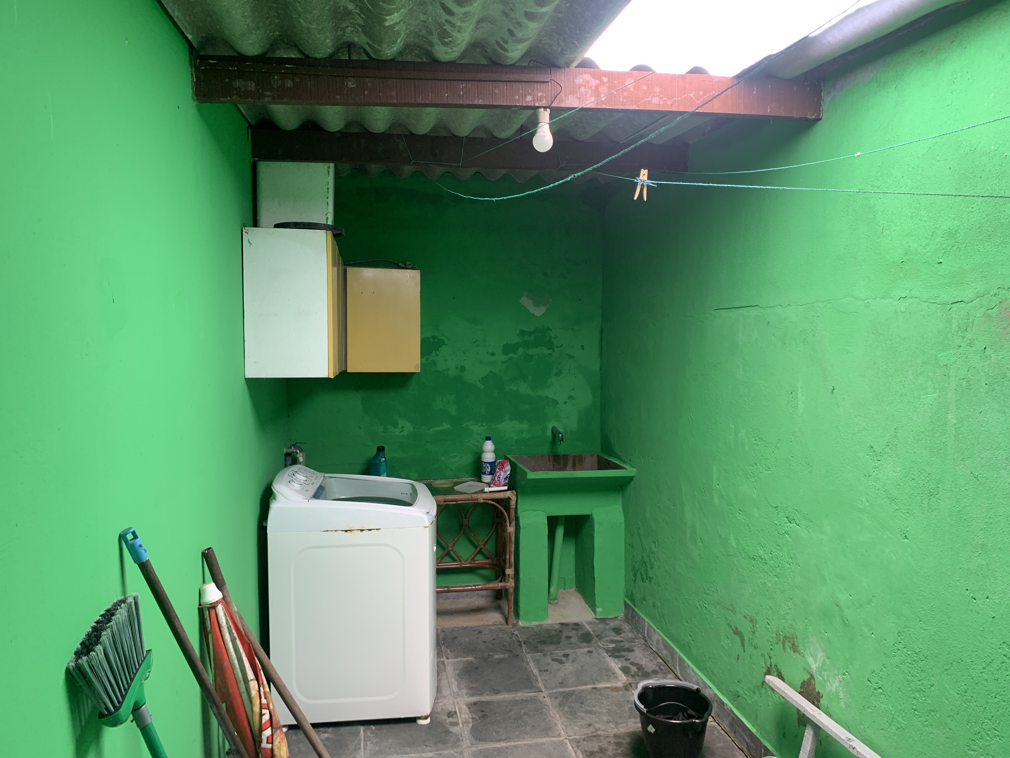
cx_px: 505
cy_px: 379
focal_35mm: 26
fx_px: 759
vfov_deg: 53.1
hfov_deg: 67.3
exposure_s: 1/121
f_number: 1.8
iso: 64
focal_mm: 4.25
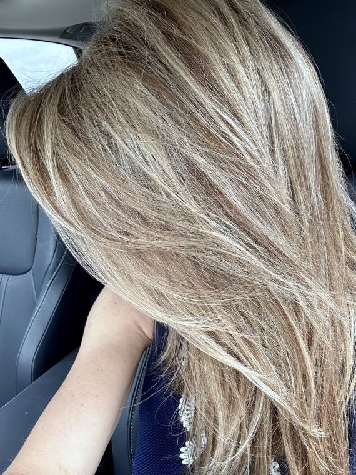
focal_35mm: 30
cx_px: 178
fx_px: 411
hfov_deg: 46.8
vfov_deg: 60.0
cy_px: 238
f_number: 1.9
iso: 20
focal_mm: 2.69
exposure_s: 1/121
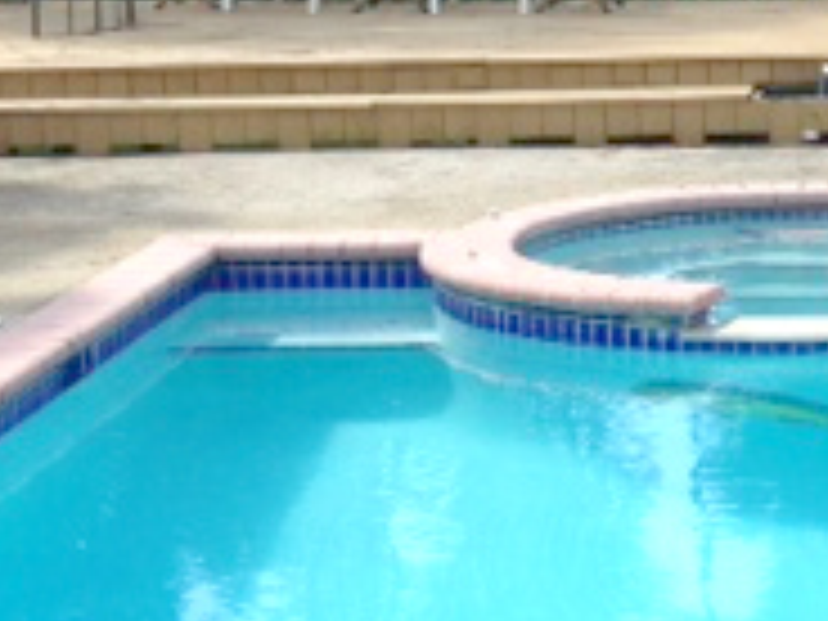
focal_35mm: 115
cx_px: 1030
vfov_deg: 12.8
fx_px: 2751
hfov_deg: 16.3
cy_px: 158
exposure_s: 1/430
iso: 50
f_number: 2.4
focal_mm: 4.13
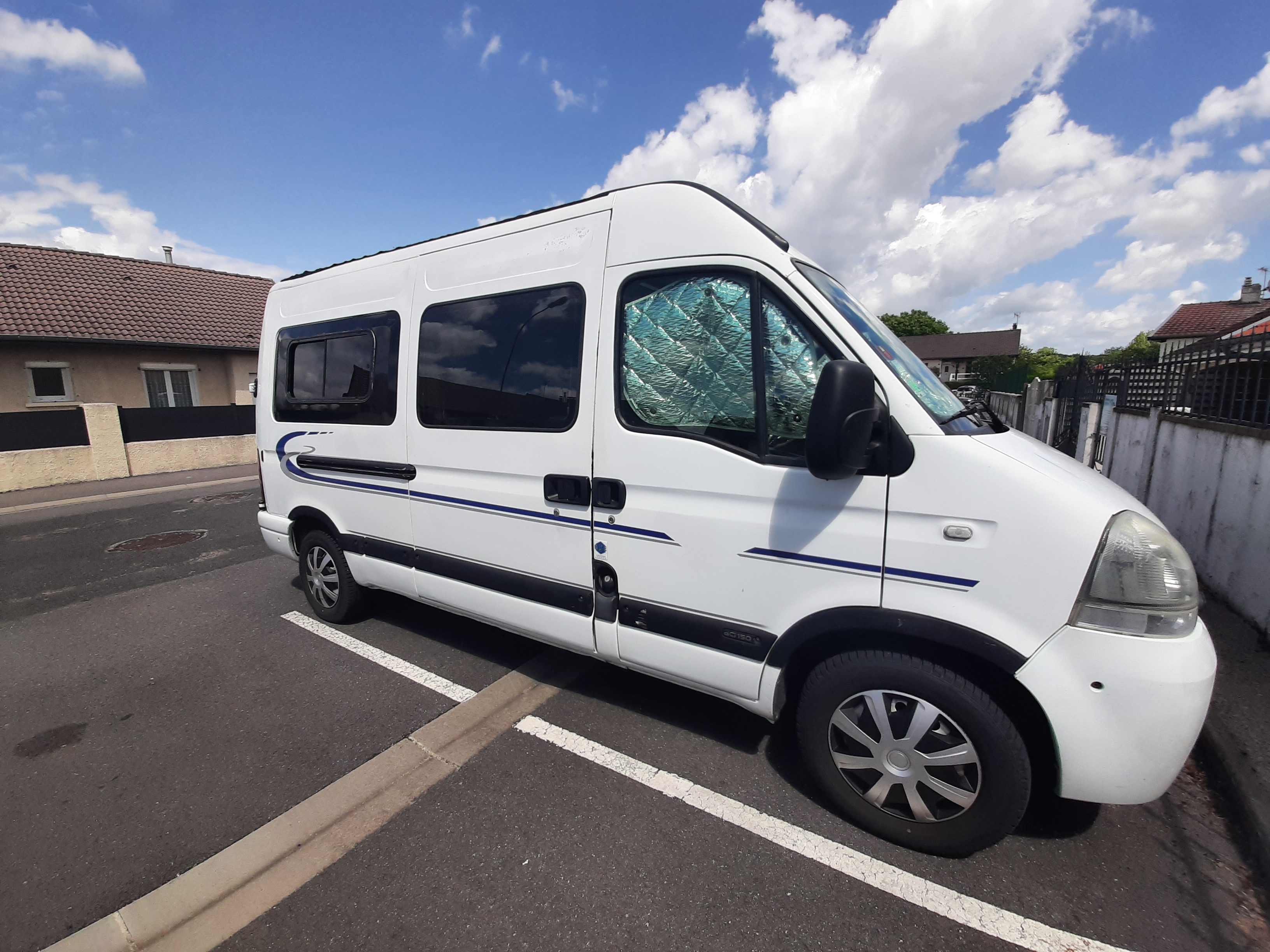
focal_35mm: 13
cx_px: 635
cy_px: 476
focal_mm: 1.42
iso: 40
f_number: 2.2
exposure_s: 1/1302
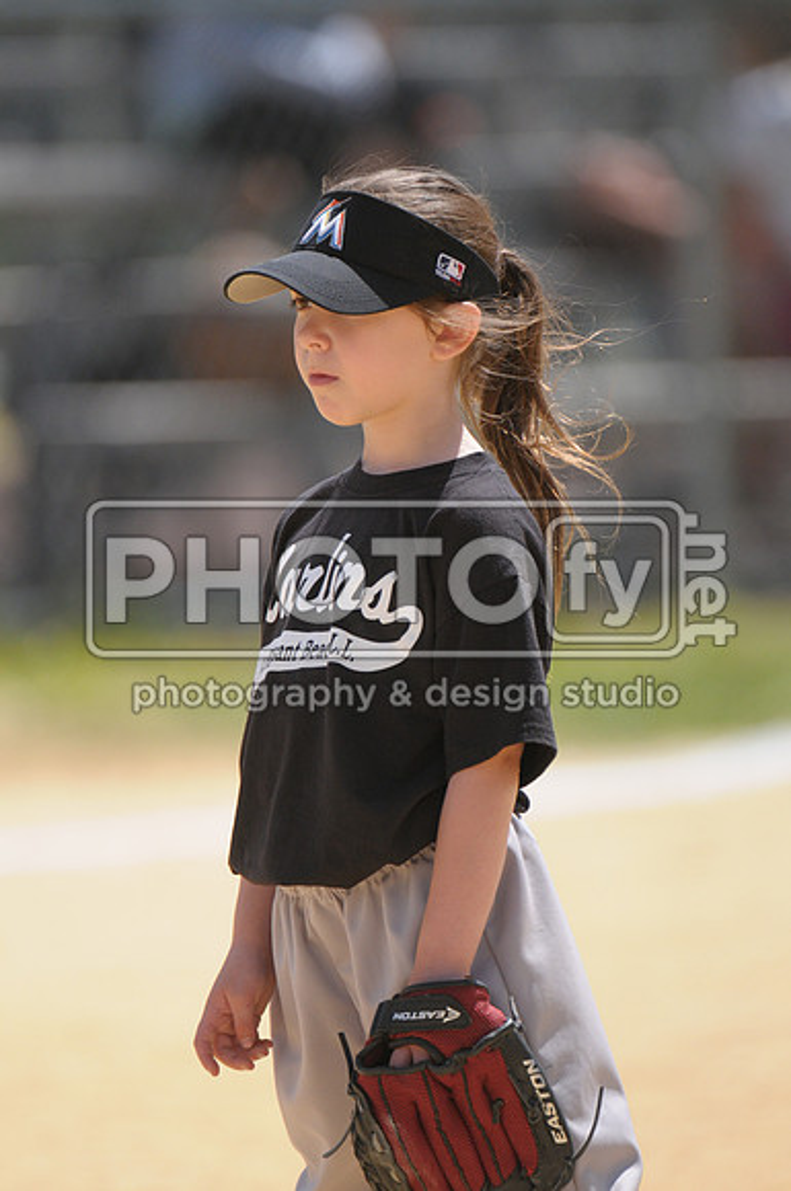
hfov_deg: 2.3
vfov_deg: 3.4
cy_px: 596
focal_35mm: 600
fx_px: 19833
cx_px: 396
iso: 640
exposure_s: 1/3200
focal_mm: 400
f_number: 4
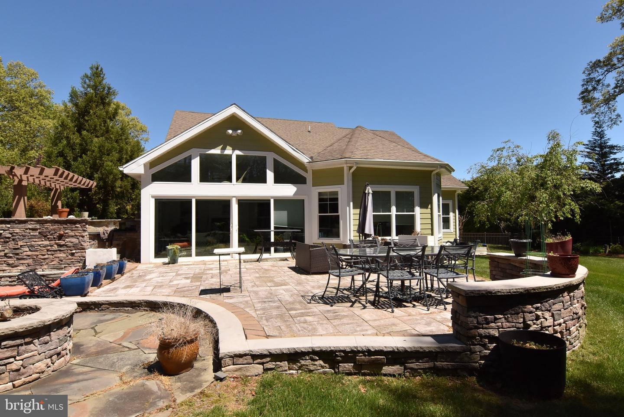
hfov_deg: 90.0
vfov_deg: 67.5
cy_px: 208
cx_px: 312
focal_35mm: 18
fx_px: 312
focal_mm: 12
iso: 800
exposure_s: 1/1000
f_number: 16
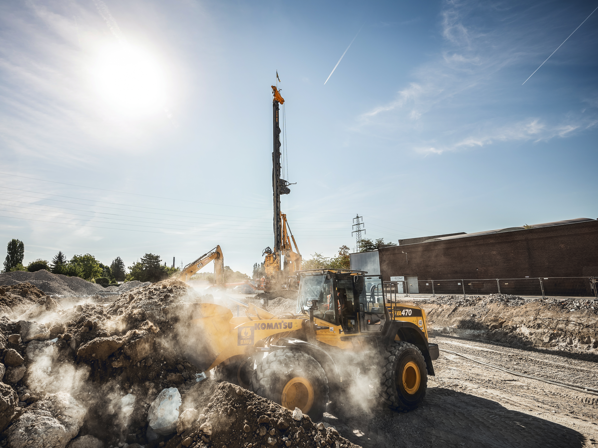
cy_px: 223
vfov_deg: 69.9
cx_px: 262
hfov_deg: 85.6
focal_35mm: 19
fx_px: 321
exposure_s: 1/1250
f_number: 4
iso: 100
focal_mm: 16.5
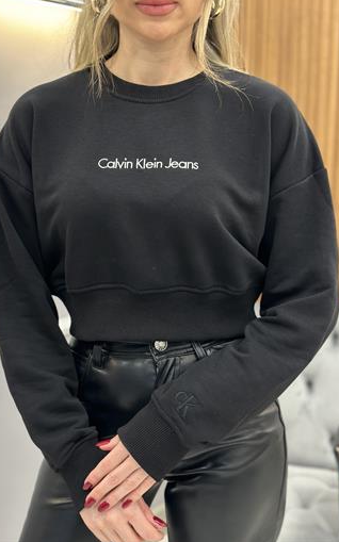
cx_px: 147
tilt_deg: -7.7
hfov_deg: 24.8
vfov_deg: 38.9
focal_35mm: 52
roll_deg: -1.1
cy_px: 268
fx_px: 769
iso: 125
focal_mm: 6.86
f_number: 1.78
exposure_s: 1/50
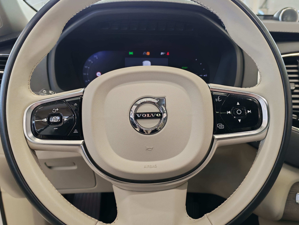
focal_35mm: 34
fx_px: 294
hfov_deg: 54.0
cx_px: 150
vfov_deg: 41.8
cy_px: 116
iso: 1000
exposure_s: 1/100
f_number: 1.9
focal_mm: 6.12
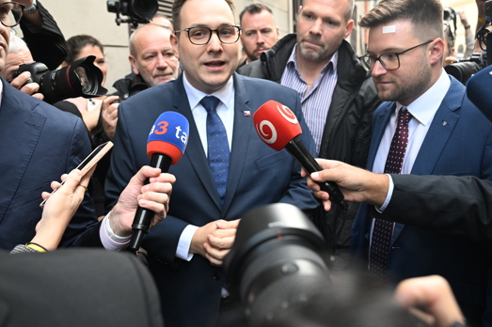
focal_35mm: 34
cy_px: 137
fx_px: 460
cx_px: 263
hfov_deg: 56.3
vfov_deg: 39.1
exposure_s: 1/800
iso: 2000
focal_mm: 25.5
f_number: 3.5
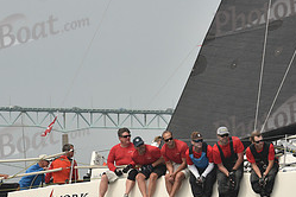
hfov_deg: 9.3
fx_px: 1817
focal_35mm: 221
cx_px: 152
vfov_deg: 6.2
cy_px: 193
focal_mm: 95
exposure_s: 1/640
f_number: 6.3
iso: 250
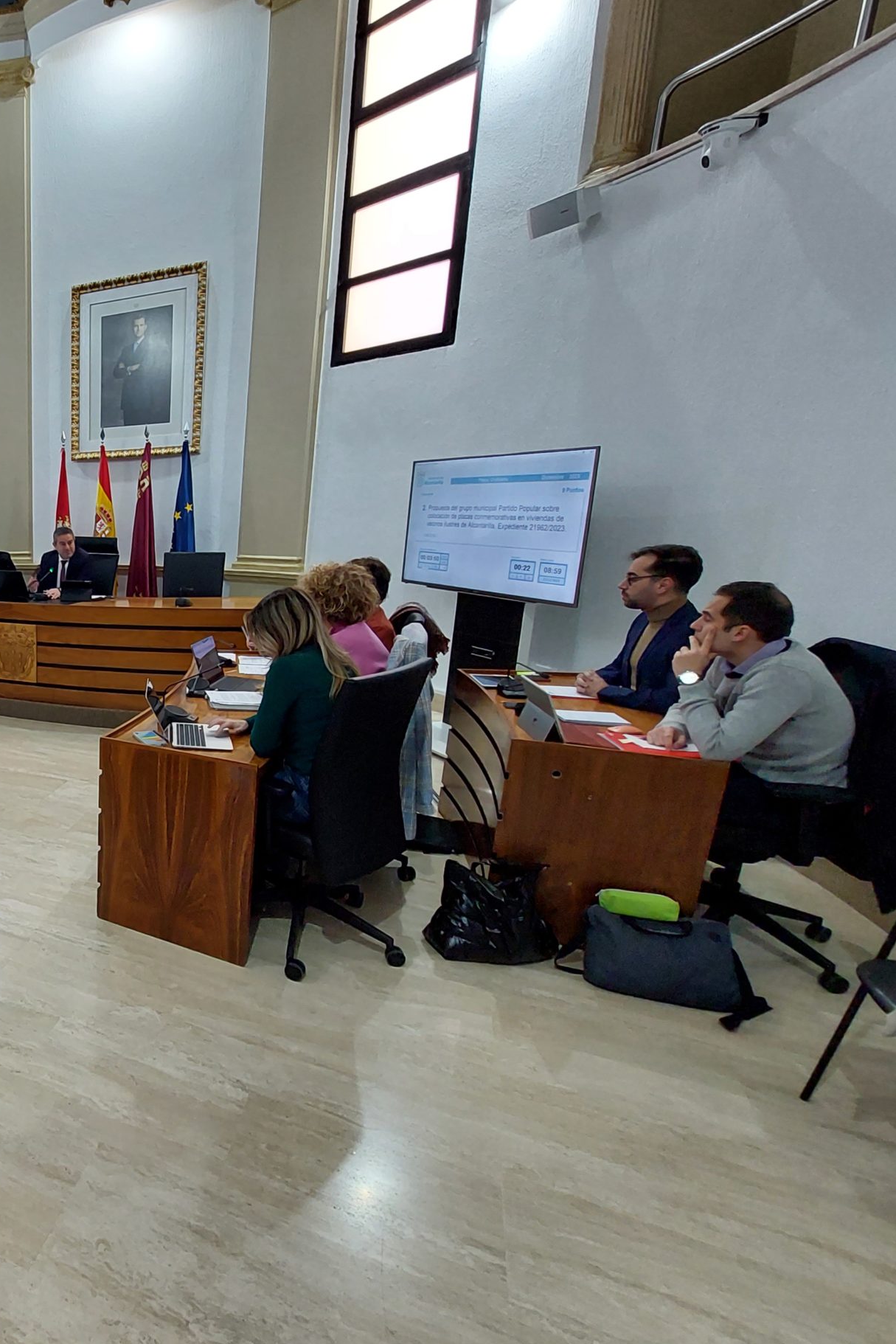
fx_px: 709
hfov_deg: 51.7
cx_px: 1
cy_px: 673
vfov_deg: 86.9
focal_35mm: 19
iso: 125
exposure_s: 1/50
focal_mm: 1.74
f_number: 2.2
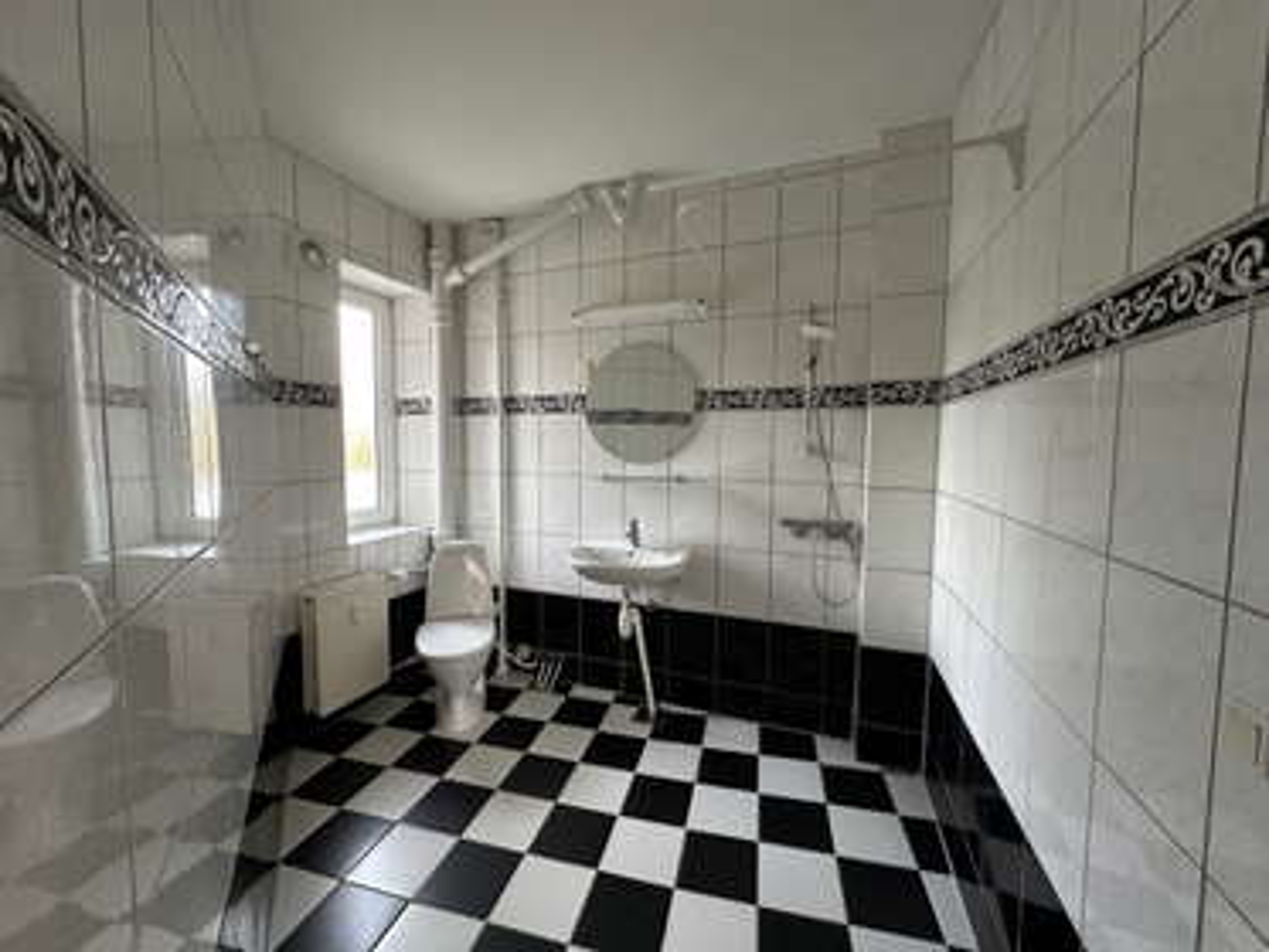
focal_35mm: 14
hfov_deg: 102.0
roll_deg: -0.6
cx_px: 634
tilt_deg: -3.8
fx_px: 513
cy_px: 476
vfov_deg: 85.7
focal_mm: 2.22
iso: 250
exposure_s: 1/50
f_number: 2.2
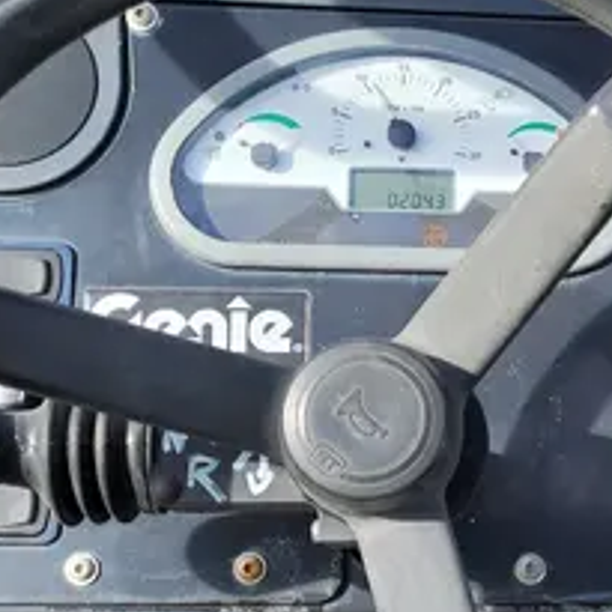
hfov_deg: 20.1
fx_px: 1640
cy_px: 399
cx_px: 684
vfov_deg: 21.1
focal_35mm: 82
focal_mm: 5.4
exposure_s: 1/942
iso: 40
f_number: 1.8
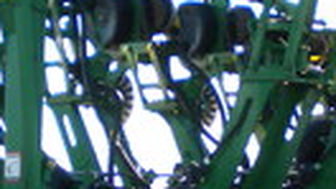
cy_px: 202
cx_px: 262
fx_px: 1398
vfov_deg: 7.7
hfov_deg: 13.6
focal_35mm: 157
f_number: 3.1
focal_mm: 6.3
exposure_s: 1/318
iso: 80
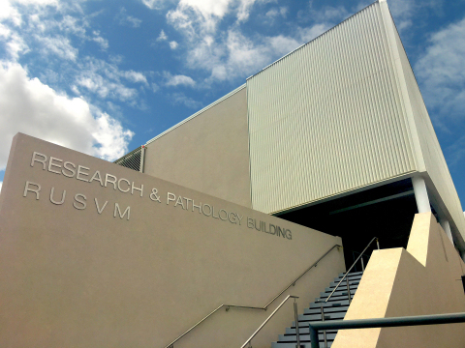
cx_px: 232
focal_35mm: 29
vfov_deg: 48.2
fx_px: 390
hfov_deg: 61.7
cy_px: 174
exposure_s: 1/4049
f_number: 2.2
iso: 25
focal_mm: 4.15
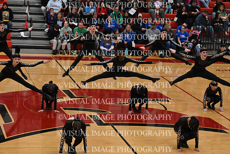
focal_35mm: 105
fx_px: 671
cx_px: 115
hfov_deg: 19.5
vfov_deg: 13.0
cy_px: 77
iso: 3200
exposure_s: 1/400
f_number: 4
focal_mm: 70
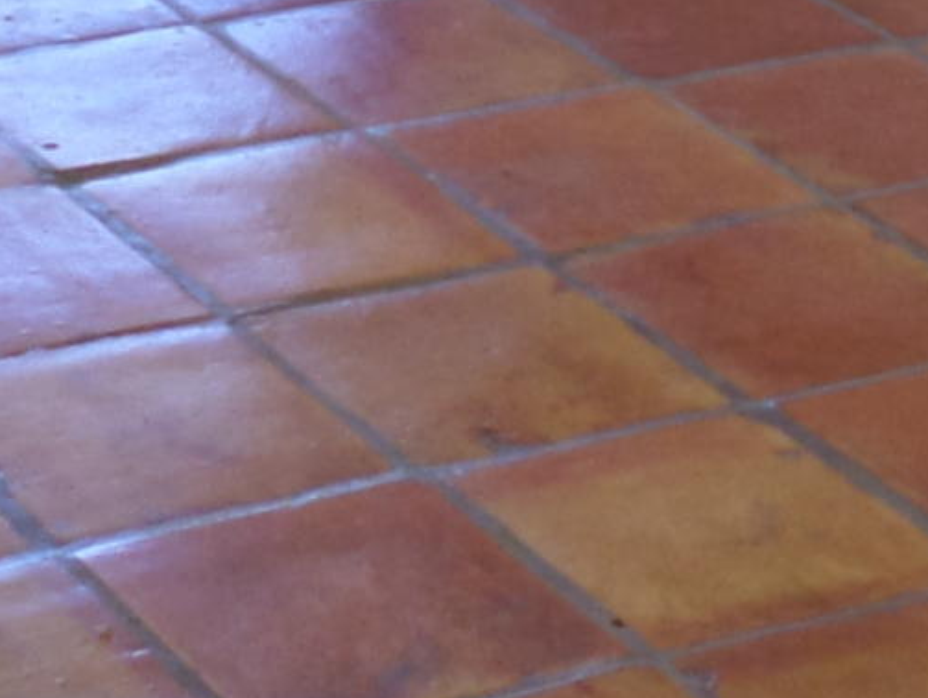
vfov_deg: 8.7
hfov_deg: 13.2
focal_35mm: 149
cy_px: -1176
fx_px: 3997
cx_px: 137
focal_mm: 4.5
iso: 80
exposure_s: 1/30
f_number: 2.5
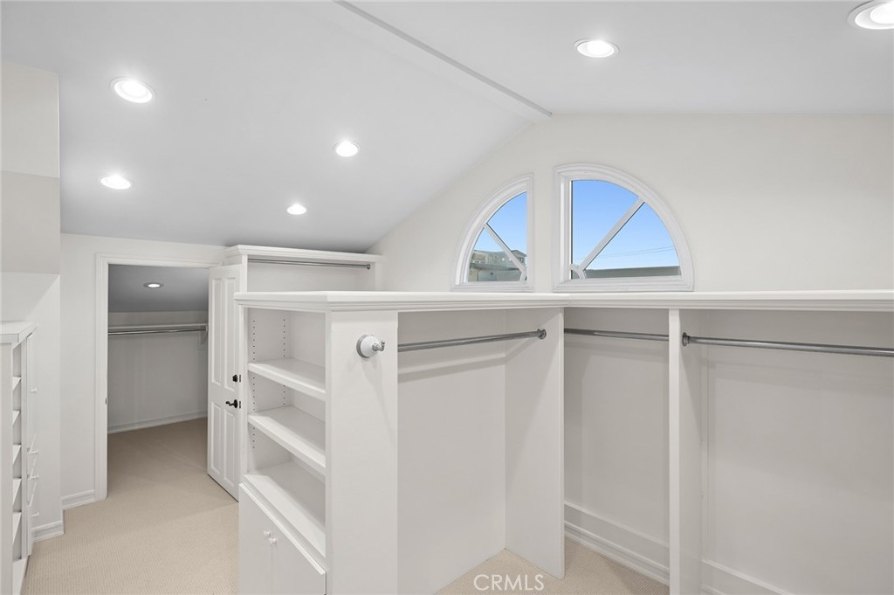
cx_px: 447
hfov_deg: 96.8
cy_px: 298
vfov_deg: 73.7
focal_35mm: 16
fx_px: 397
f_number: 8
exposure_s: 1/6
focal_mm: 16
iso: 125
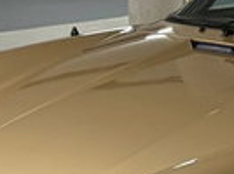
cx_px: 323
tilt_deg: -13.9
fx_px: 931
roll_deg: +0.1
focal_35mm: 138
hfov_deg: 13.7
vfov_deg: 10.7
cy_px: 115
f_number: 1.78
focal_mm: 6.76
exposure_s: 1/100
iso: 250
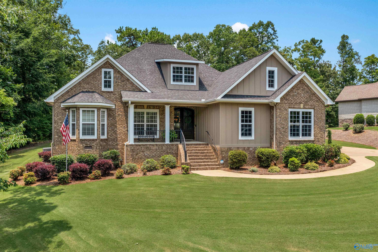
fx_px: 294
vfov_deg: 46.4
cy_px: 126
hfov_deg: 65.5
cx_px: 189
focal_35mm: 28
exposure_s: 1/320
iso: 100
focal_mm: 10.26
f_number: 4.5
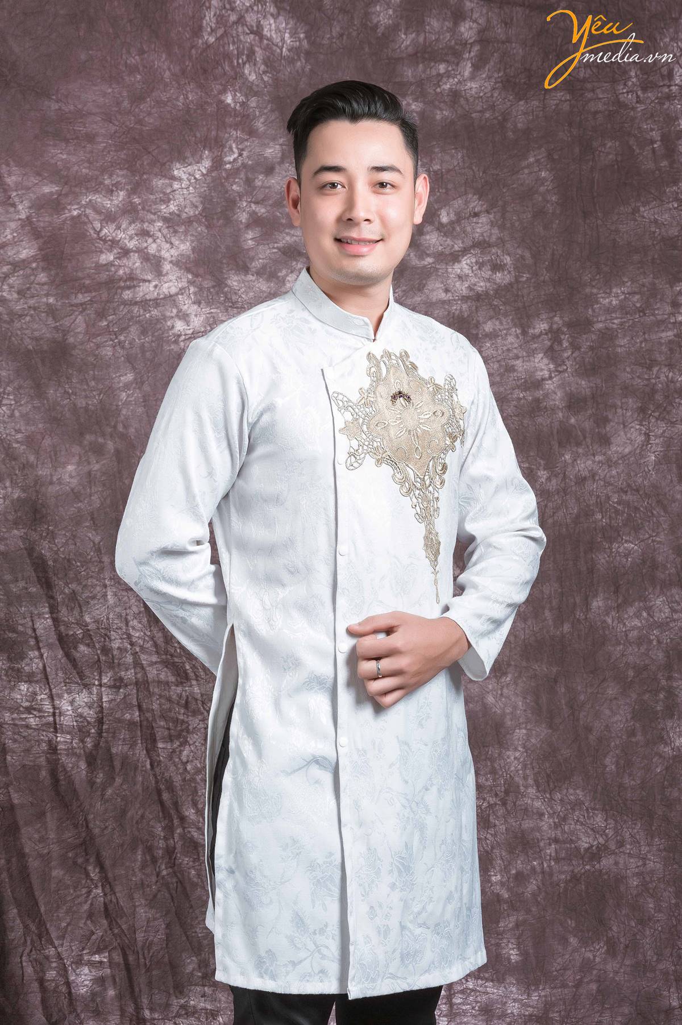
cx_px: 341
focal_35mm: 85
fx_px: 2418
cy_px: 512
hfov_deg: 16.1
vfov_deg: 23.9
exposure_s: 1/160
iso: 100
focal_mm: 85
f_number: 10
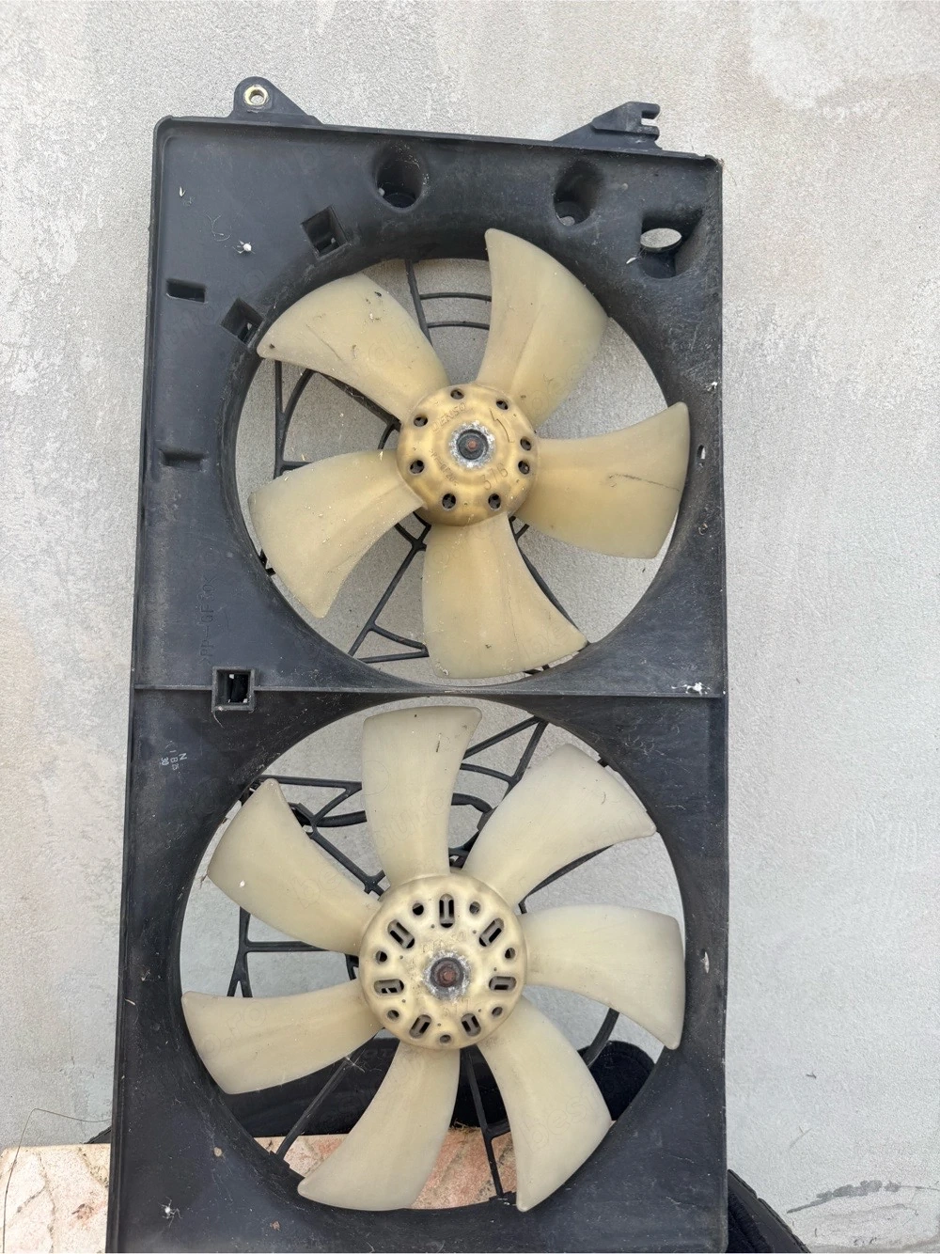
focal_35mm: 24
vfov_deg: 71.6
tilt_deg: -23.1
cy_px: 627
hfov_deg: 56.8
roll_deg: -2.2
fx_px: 869
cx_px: 470
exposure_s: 1/185
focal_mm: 6.76
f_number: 1.78
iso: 64
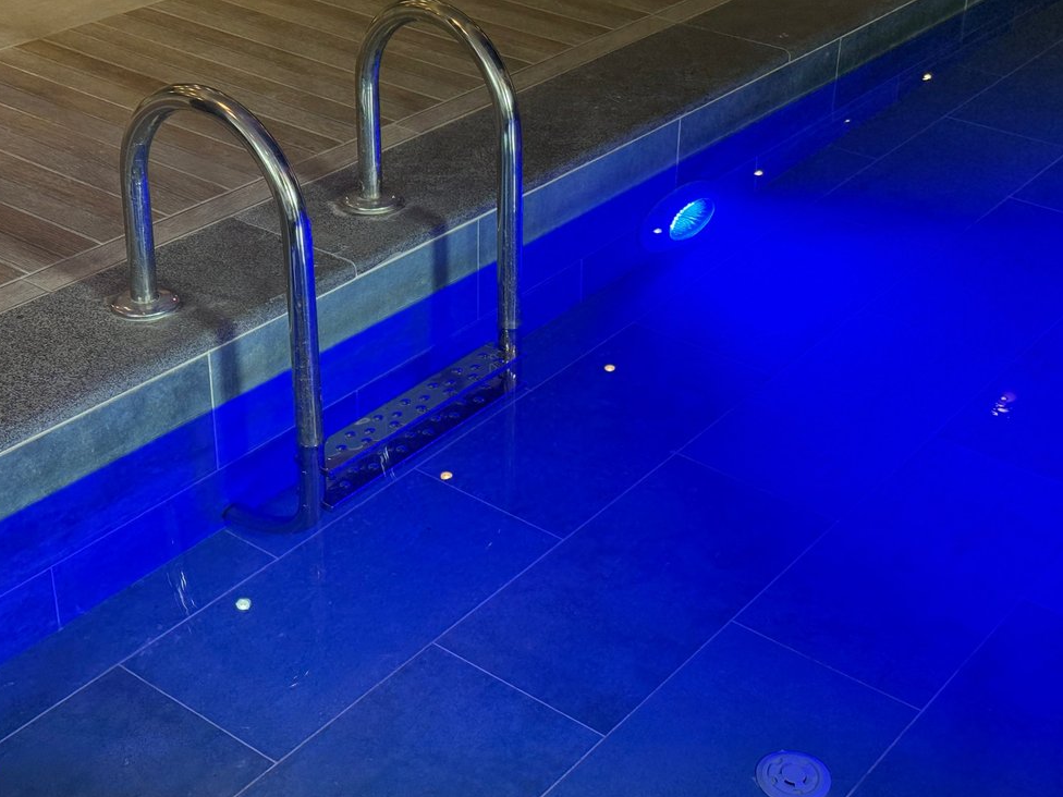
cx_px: 553
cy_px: 366
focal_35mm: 59
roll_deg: -0.8
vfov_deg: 24.8
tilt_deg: -28.2
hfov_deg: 32.7
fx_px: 1812
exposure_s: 1/100
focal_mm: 6.76
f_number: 1.78
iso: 320
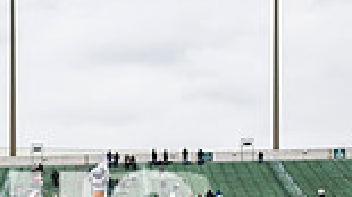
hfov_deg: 22.1
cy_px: 277
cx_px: 23
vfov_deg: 12.3
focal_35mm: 94
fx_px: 877
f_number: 2.8
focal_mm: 24
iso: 100
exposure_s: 1/500
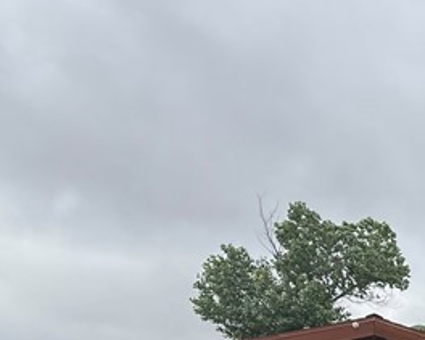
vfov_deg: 24.8
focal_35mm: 53
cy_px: 445
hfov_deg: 24.5
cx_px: 684
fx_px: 666
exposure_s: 1/751
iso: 50
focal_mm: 2.22
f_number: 2.2
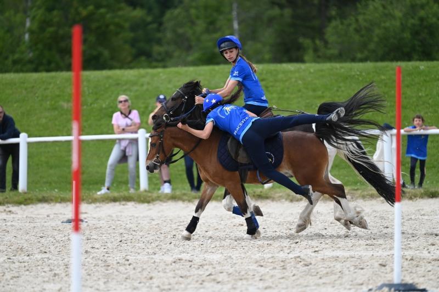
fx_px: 3533
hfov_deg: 7.1
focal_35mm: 290
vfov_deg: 4.7
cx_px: 220
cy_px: 146
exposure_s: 1/1250
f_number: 5.3
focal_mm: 290
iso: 450
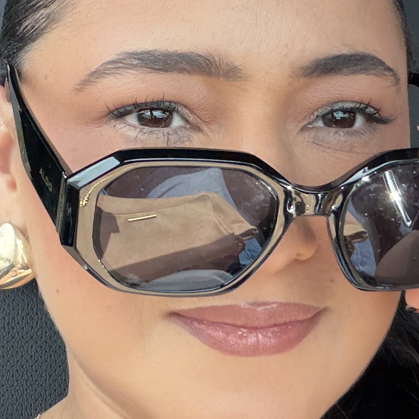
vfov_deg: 20.4
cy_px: 37
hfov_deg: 20.8
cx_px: 116
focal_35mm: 83
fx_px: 1137
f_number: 1.9
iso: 25
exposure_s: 1/121
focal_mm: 2.71
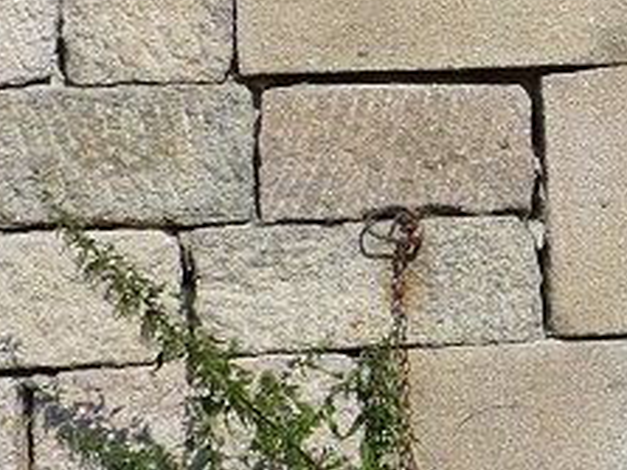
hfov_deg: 15.5
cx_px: 993
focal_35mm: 115
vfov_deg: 12.9
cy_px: 169
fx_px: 2082
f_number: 4.5
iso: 80
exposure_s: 1/1000
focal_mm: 6.8
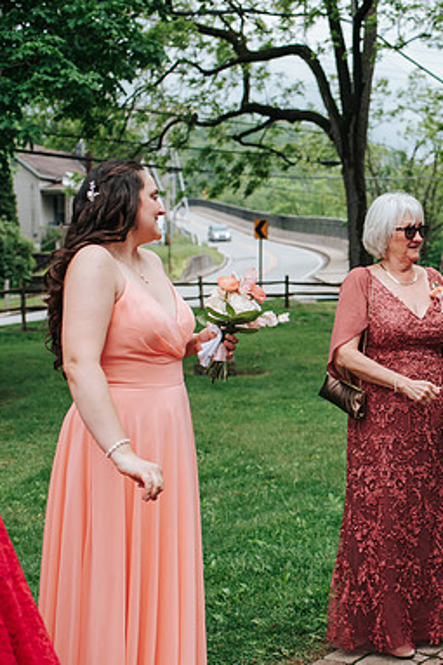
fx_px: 979
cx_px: 405
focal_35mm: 53
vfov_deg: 37.5
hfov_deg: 24.7
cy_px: 331
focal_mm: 35
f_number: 3.2
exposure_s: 1/500
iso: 100
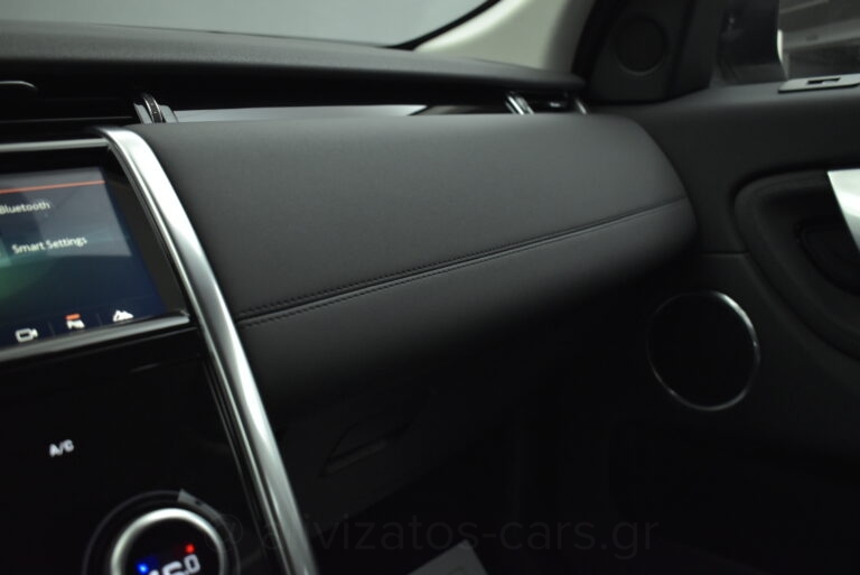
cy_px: 288
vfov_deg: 41.8
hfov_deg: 59.5
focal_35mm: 32
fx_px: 753
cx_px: 430
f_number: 3.8
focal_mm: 21
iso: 1600
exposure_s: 1/125
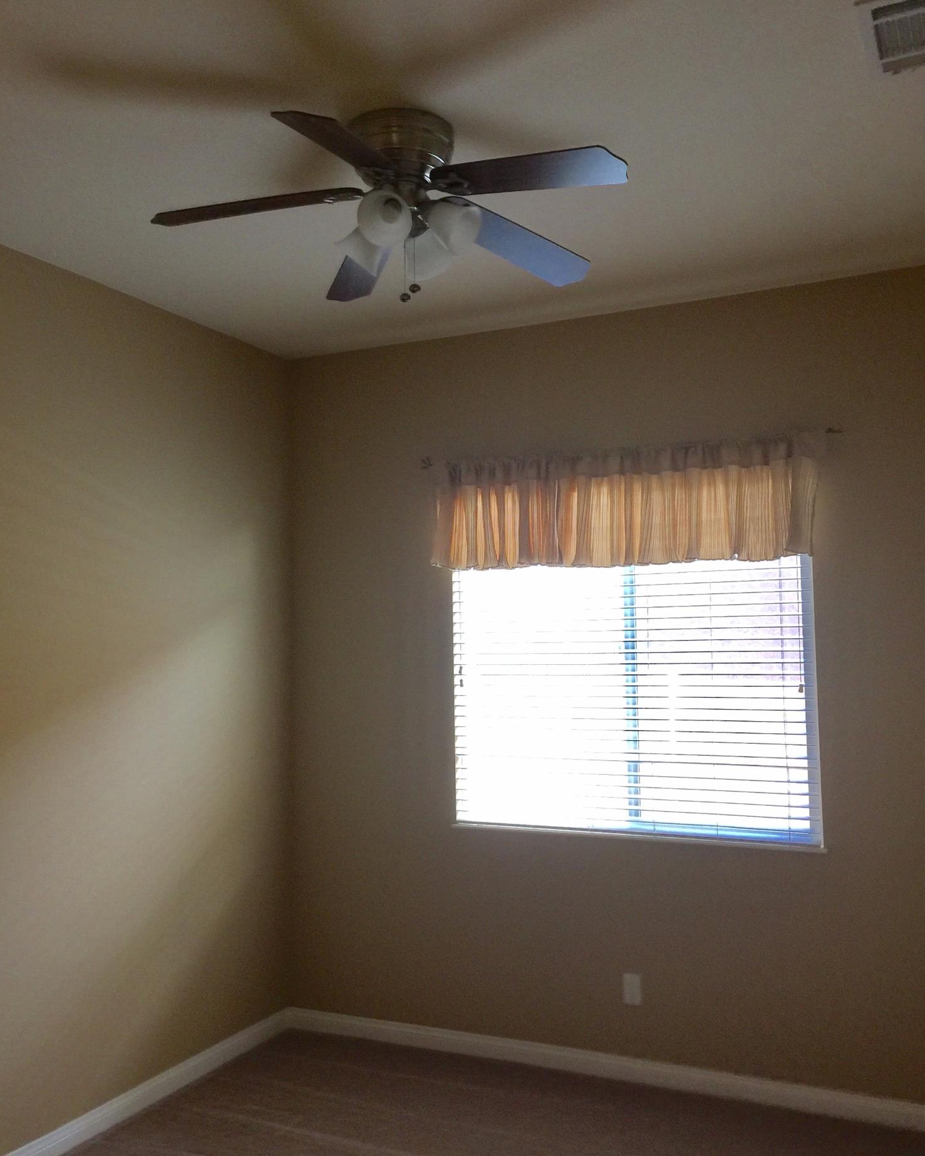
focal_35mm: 31
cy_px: 583
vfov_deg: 57.2
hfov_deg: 47.1
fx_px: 1061
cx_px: 461
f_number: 2.2
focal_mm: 4.15
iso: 40
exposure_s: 1/30
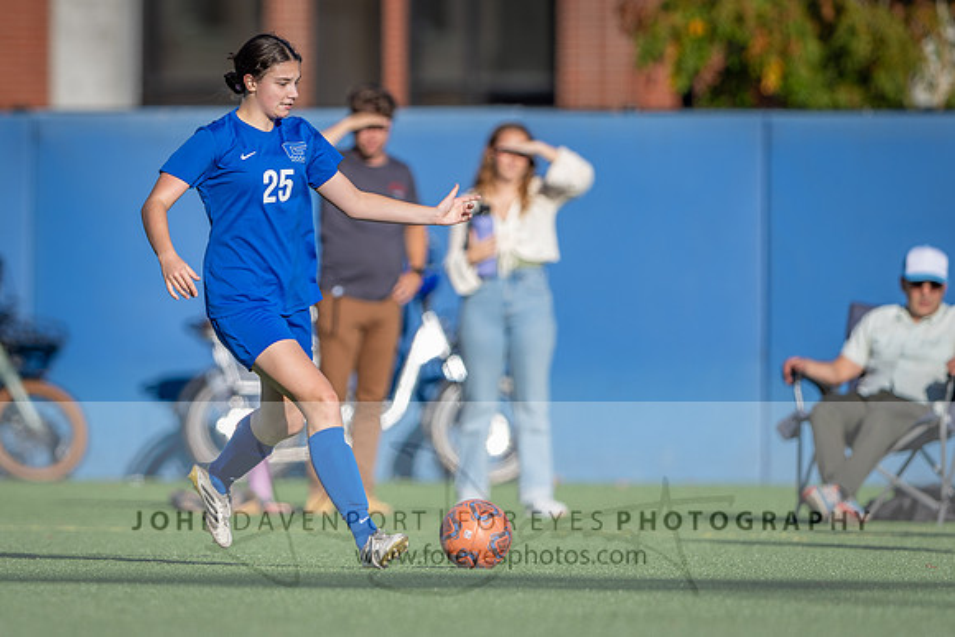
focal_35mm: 747
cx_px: 177
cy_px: 309
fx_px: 19828
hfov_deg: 2.8
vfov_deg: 1.8
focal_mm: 400
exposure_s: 1/1000
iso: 64
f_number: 3.2
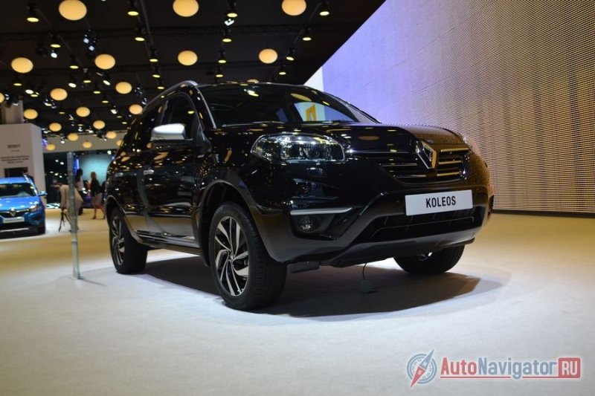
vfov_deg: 40.0
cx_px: 298
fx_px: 545
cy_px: 198
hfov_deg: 57.2
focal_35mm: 33
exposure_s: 1/100
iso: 400
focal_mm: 22
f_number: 5
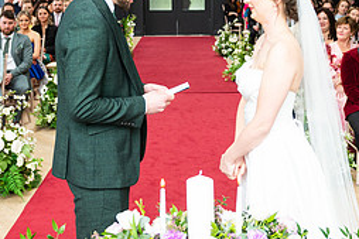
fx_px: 638
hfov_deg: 31.4
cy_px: 42
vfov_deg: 20.9
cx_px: 182
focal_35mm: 64
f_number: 3.5
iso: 400
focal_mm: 28
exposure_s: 1/200
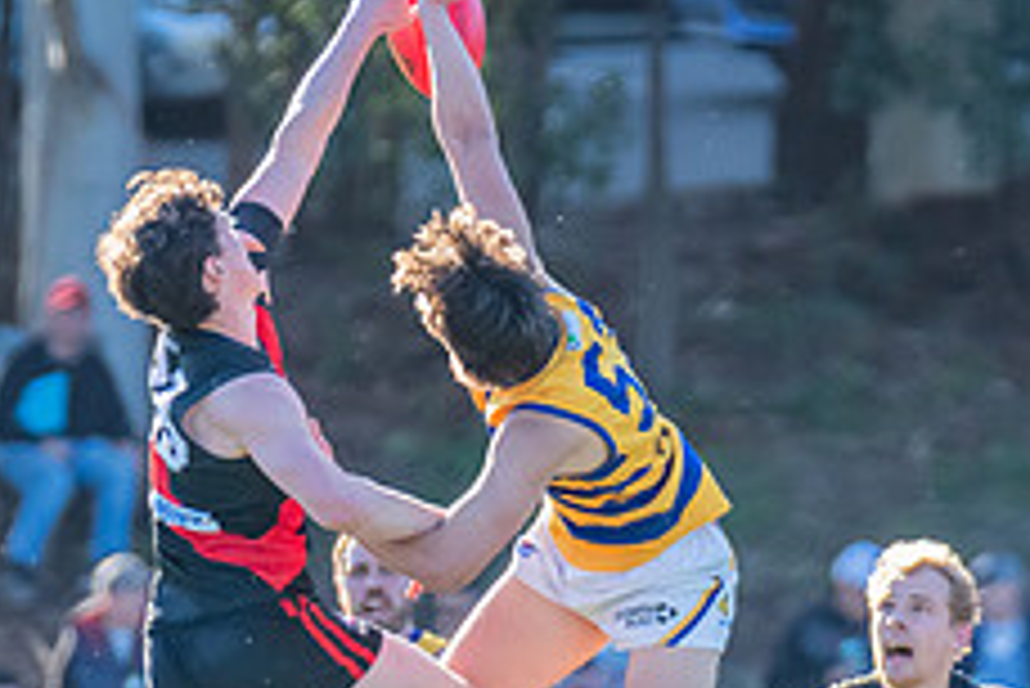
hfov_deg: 1.8
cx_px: 416
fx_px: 32980
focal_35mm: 1152
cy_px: 483
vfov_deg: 1.2
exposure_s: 1/1250
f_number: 5.6
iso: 1600
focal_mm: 410
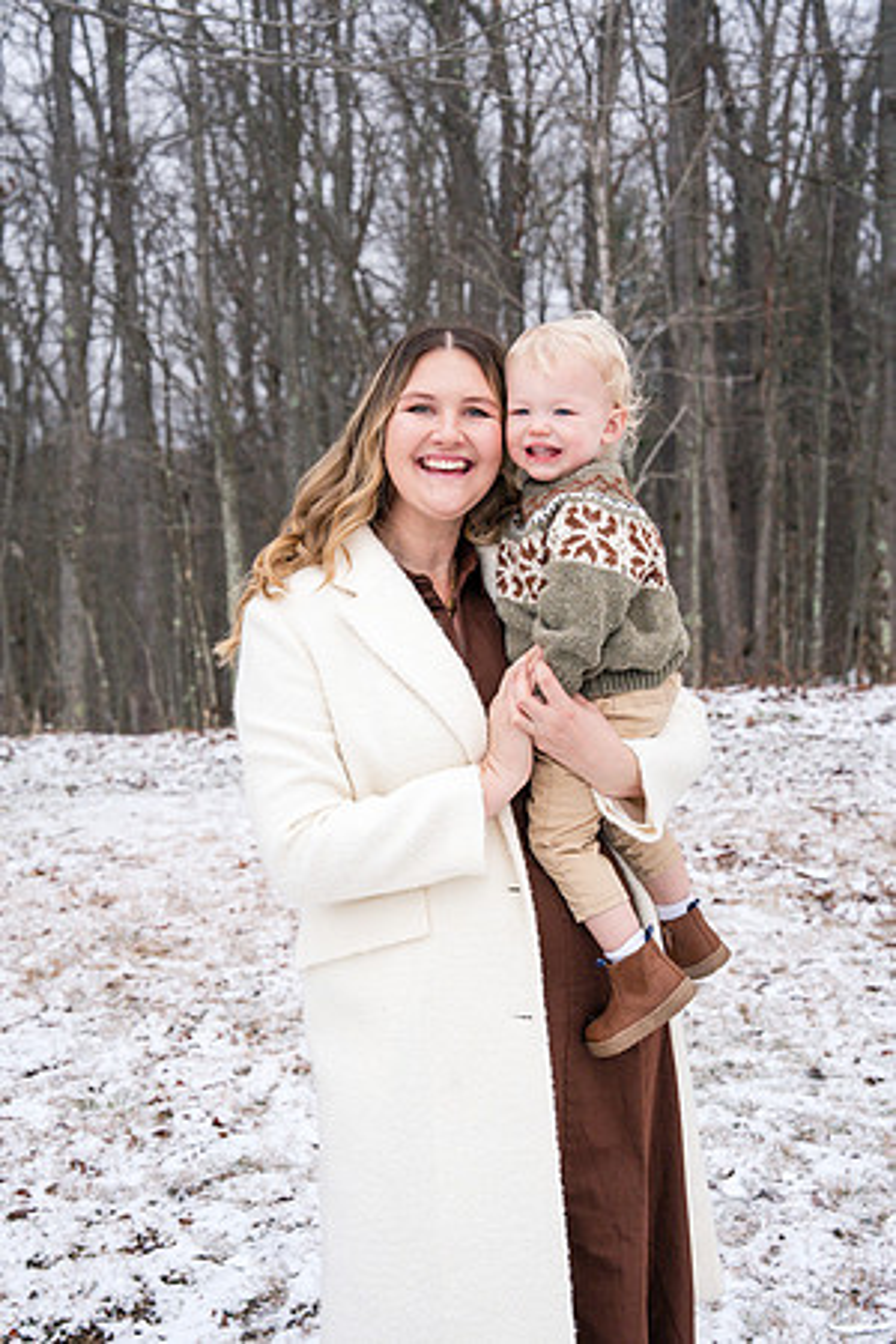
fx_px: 2165
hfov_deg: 23.4
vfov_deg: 34.5
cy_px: 672
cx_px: 448
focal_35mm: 58
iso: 1000
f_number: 6.3
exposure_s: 1/250
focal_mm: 58
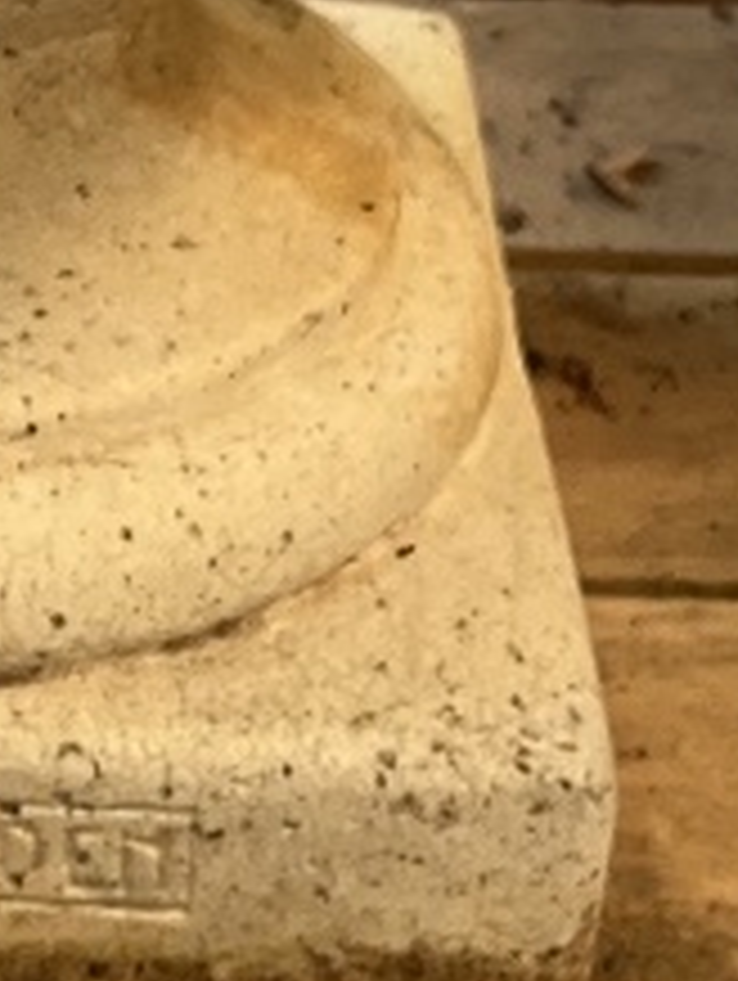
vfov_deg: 12.9
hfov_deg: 10.1
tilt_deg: -21.1
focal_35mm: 143
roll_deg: +0.6
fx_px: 4057
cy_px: -616
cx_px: -274
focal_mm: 5.1
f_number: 1.6
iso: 125
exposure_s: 1/121
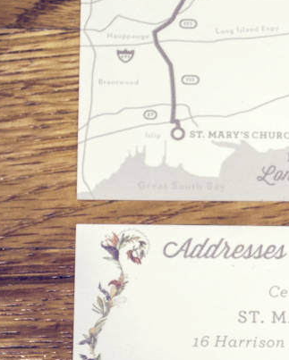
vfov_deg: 7.5
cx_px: 462
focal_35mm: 258
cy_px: 237
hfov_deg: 5.9
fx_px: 2751
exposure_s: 2
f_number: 5.6
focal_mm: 55
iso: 100
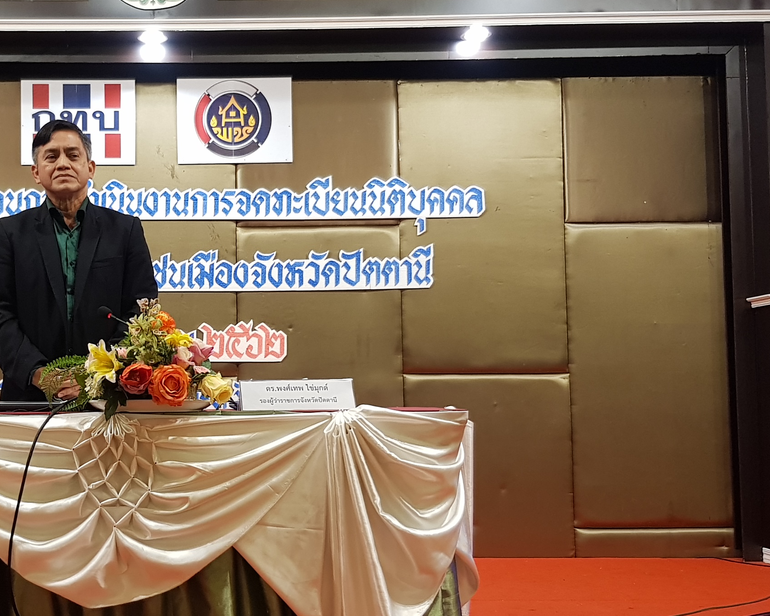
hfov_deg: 41.1
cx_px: 153
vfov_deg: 34.9
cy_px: 327
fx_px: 980
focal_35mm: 43
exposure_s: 1/33
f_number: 1.7
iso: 160
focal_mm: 4.3
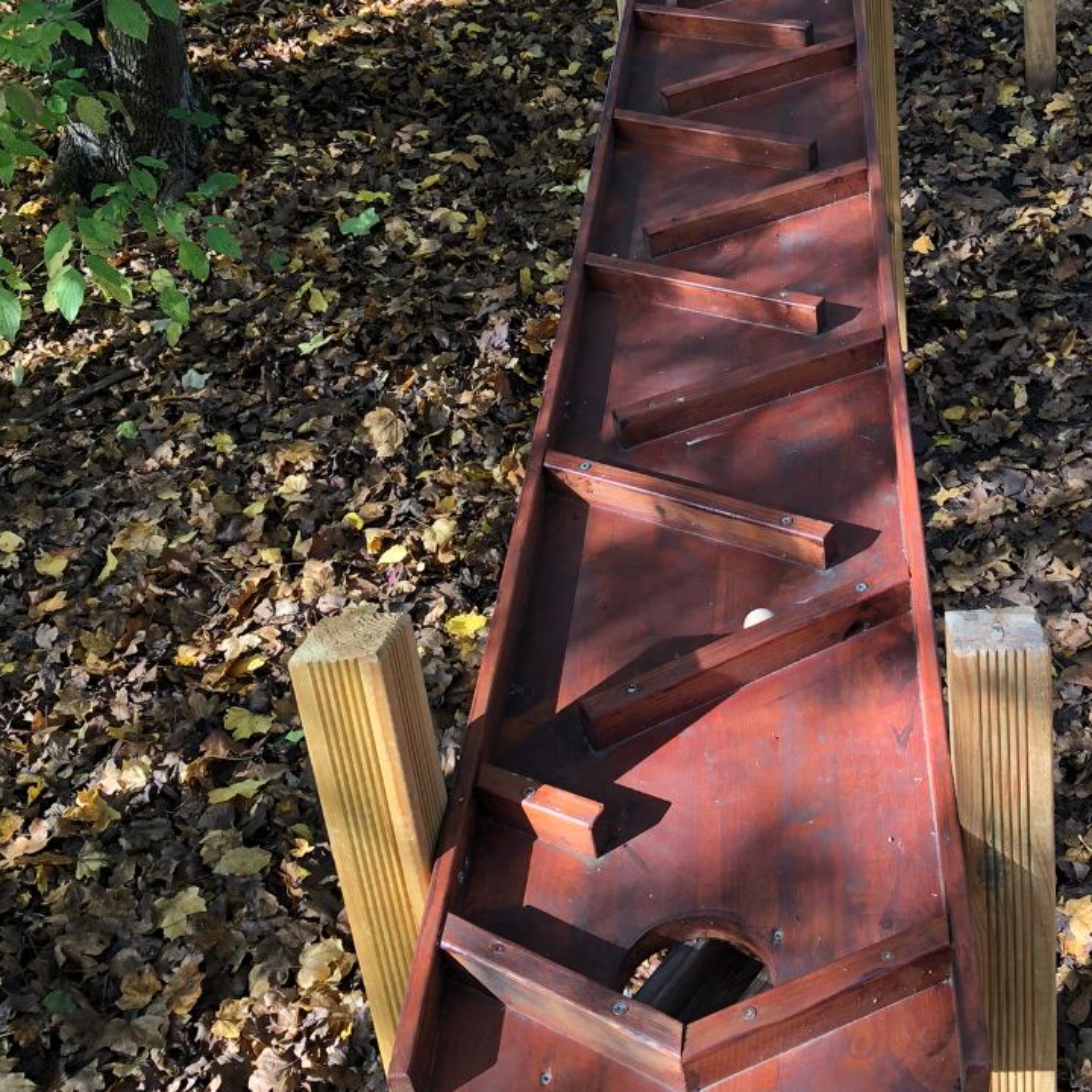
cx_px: 716
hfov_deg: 38.0
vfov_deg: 38.2
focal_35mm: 44
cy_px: 428
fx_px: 1570
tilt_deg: -20.1
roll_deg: +5.2
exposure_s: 1/120
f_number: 1.8
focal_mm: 4
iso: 50
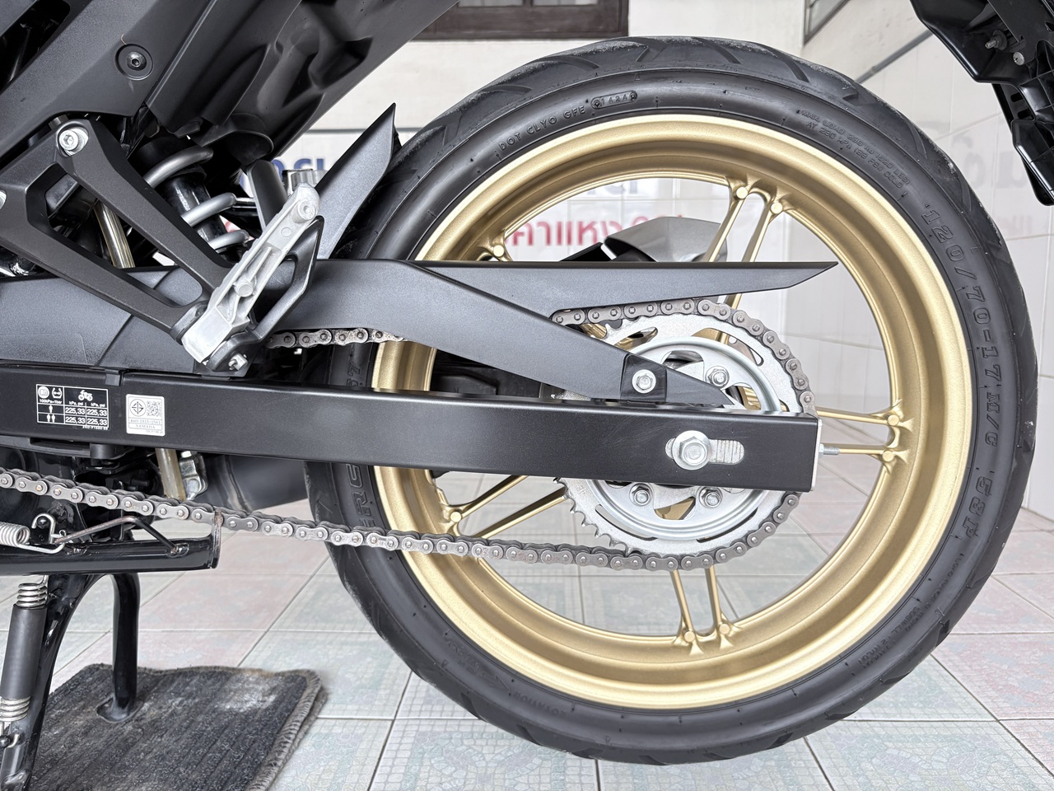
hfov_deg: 67.3
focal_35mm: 26
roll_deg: +0.5
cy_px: 396
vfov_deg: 53.1
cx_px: 527
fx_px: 792
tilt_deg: -7.0
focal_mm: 5.96
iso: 100
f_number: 1.6
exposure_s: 1/122
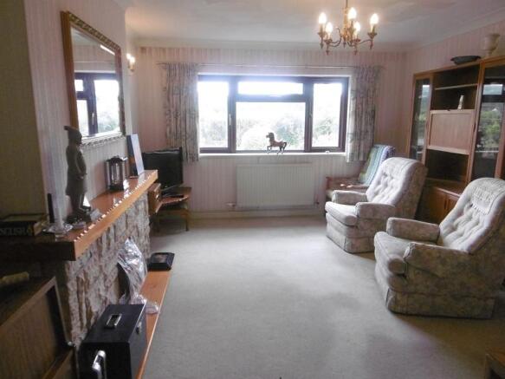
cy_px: 190
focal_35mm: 24
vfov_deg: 56.8
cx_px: 252
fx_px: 350
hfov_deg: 71.6
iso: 400
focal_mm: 4.3
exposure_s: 1/80
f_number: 3.1
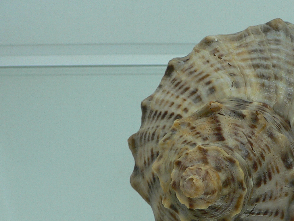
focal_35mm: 69
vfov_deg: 21.2
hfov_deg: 27.0
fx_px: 586
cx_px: 274
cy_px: 152
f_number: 2.8
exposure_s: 1/60
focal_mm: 4.6
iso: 80
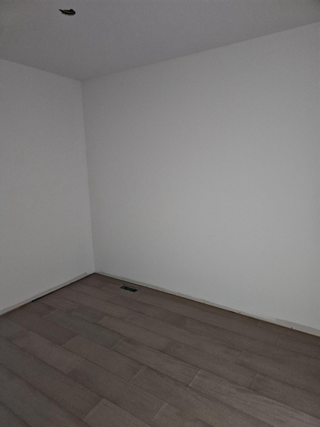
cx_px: 160
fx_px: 284
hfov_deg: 58.9
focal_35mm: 23
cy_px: 214
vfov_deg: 73.9
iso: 640
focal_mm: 6.3
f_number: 1.7
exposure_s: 1/24
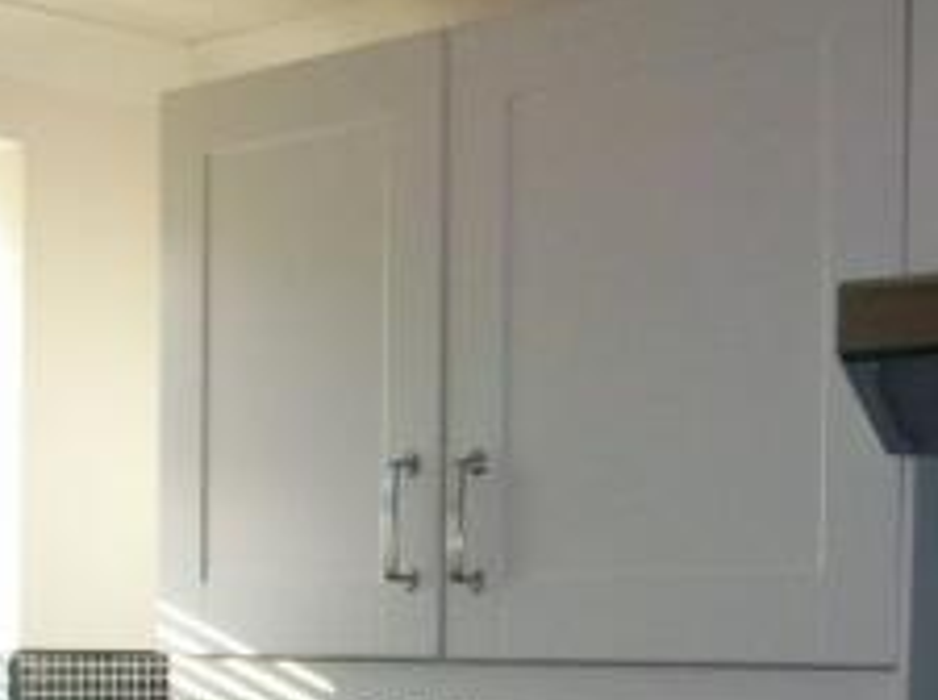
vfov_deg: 17.0
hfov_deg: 23.4
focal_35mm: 83
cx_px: 661
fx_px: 2245
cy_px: 831
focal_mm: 5.7
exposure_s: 1/100
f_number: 2.8
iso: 120
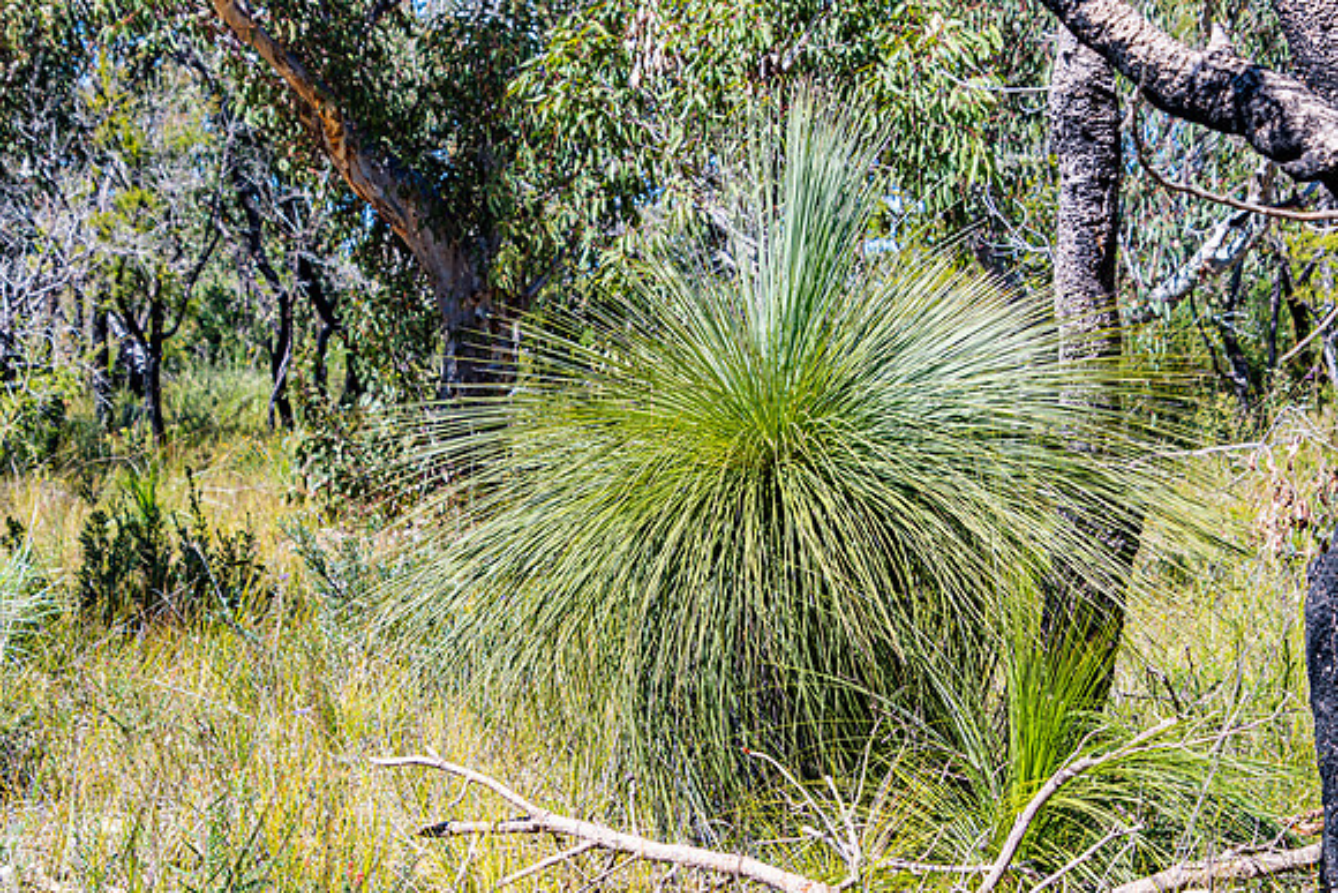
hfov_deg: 24.8
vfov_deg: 16.7
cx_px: 669
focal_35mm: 82
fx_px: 3048
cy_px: 446
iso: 100
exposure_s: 1/250
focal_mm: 55
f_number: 6.3
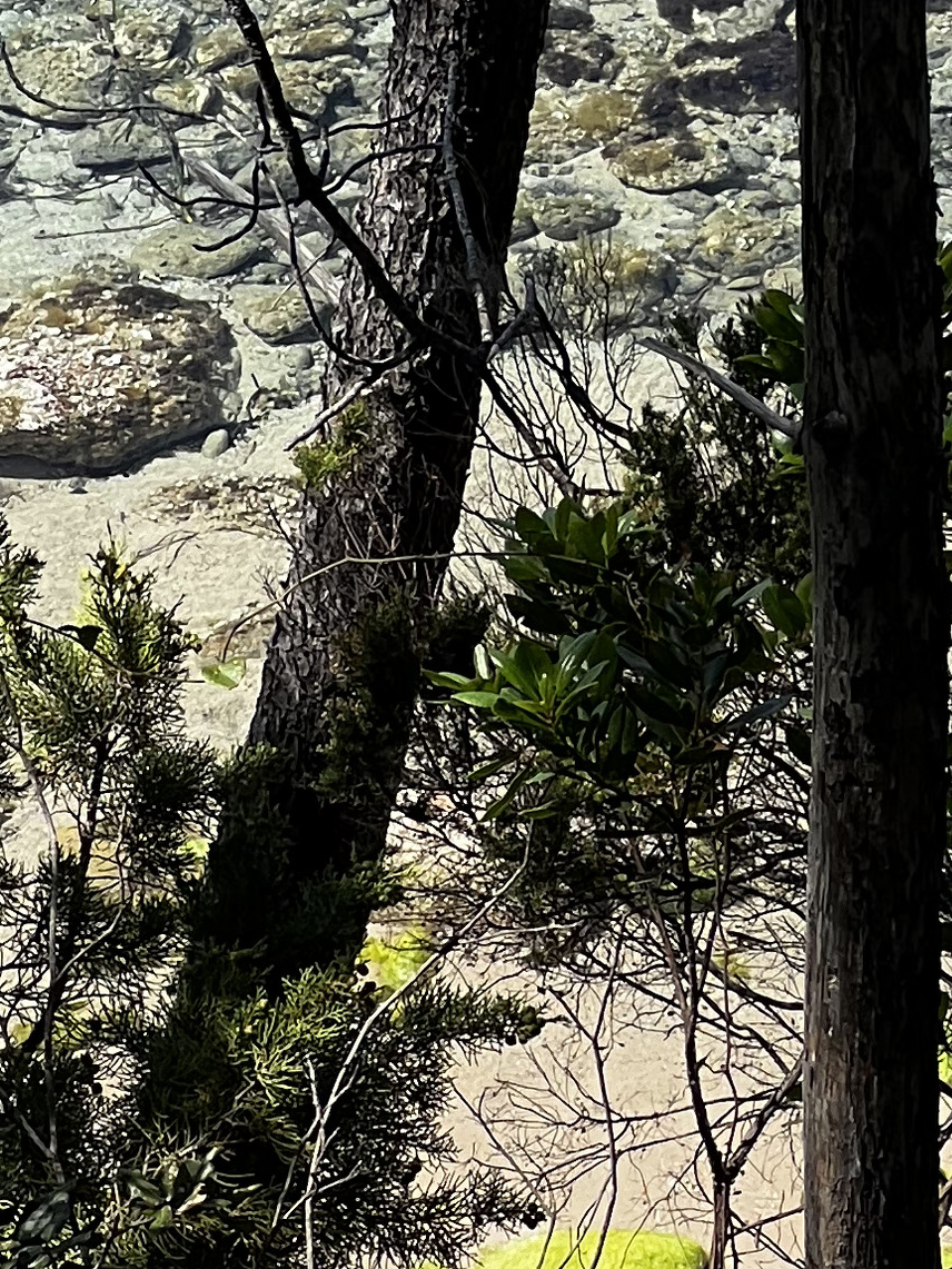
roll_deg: +0.3
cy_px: -455
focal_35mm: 270
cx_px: 1262
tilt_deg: -30.7
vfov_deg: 7.2
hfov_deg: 5.5
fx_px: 9899
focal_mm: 9
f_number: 2.8
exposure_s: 1/326
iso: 32
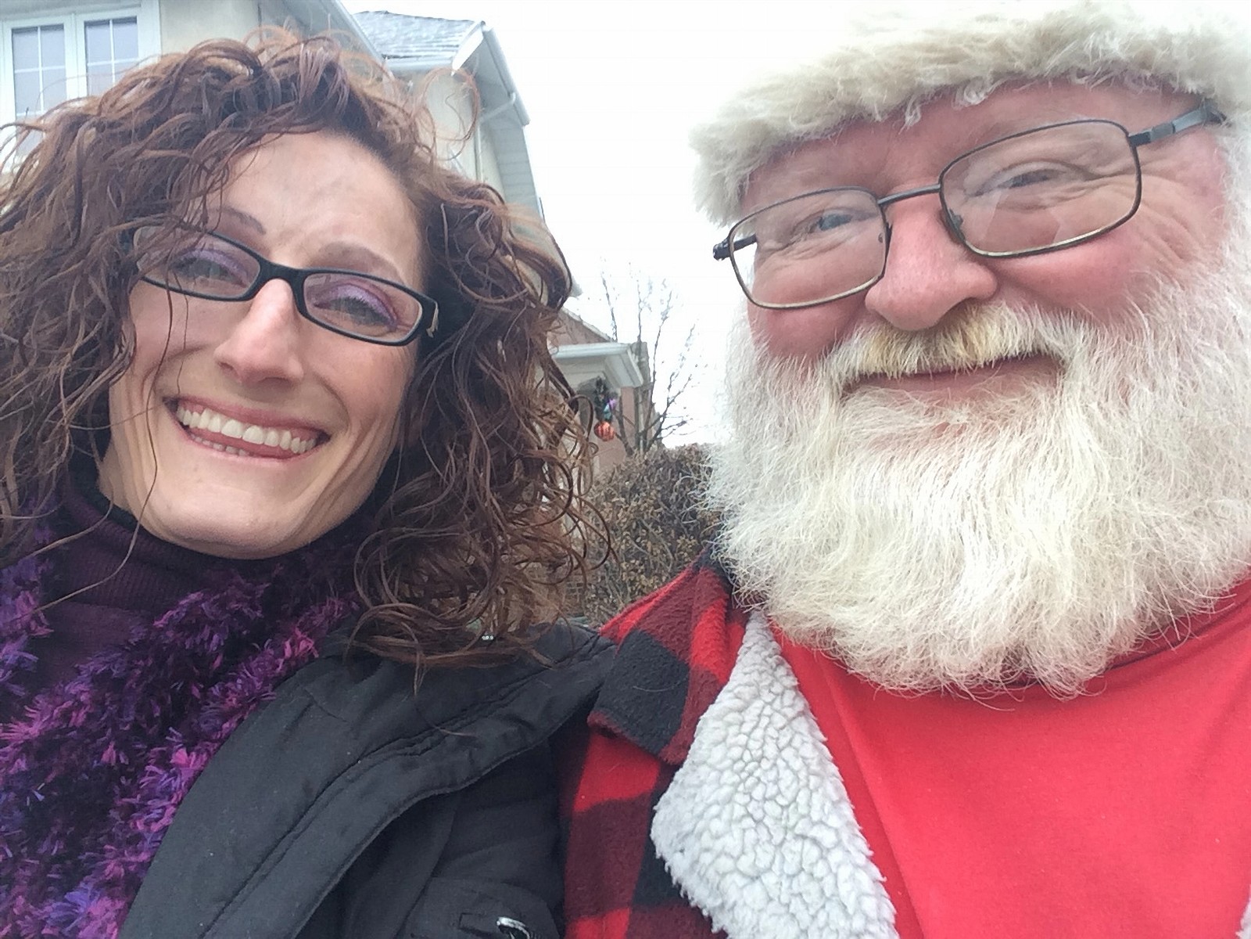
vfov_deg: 45.4
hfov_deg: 58.4
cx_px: 626
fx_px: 1120
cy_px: 470
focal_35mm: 31
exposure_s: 1/140
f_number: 2.4
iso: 50
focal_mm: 2.15
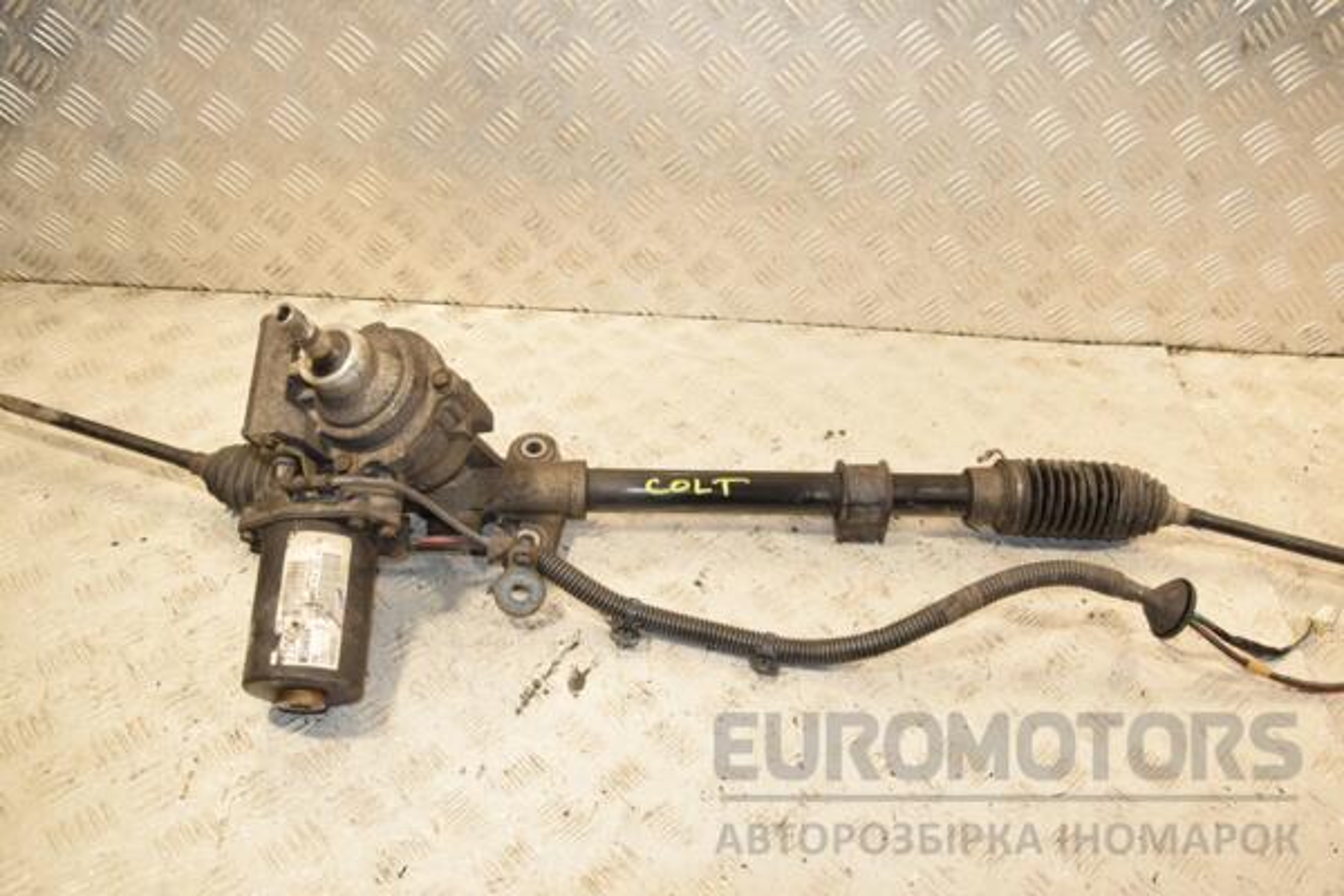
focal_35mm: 32
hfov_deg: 59.5
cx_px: 672
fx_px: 1176
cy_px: 448
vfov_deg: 41.7
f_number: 6.3
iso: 800
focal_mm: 21
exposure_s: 1/200
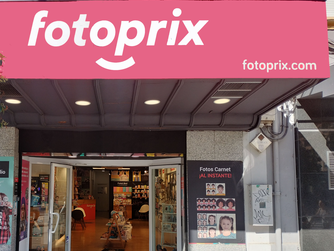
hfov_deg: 51.7
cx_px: 111
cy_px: 161
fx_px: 338
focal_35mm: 35
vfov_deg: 40.3
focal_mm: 4.71
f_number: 1.7
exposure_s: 1/202
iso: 50
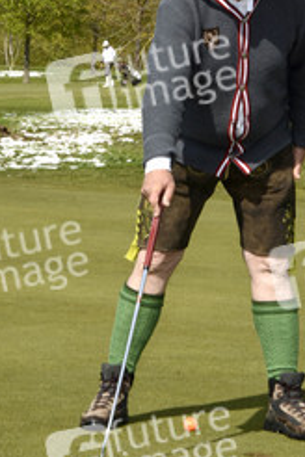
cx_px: 195
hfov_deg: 7.0
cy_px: 173
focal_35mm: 195
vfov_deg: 10.5
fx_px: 2478
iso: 500
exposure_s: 1/160
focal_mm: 80
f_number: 25
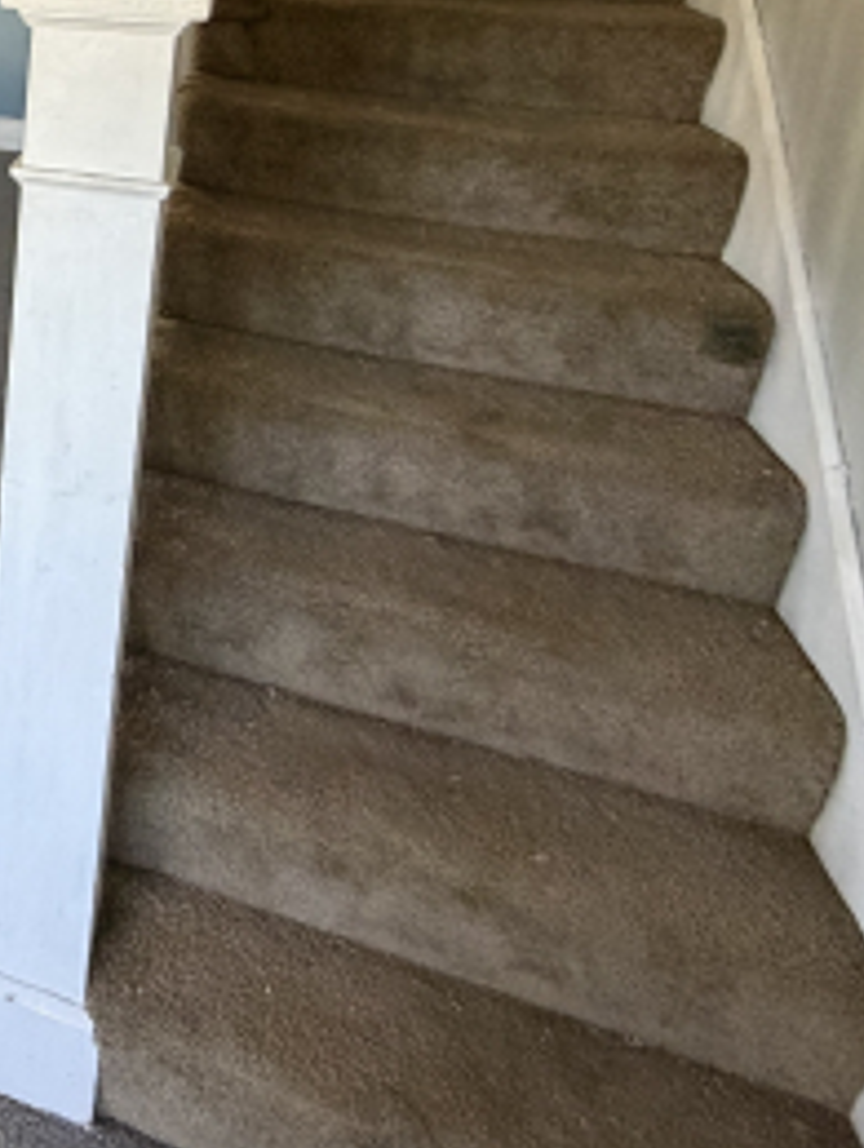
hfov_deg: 30.9
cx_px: -264
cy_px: 111
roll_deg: -0.7
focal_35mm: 36
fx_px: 1195
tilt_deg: -12.9
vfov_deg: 46.2
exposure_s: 1/60
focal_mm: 2.22
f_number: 2.2
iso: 400
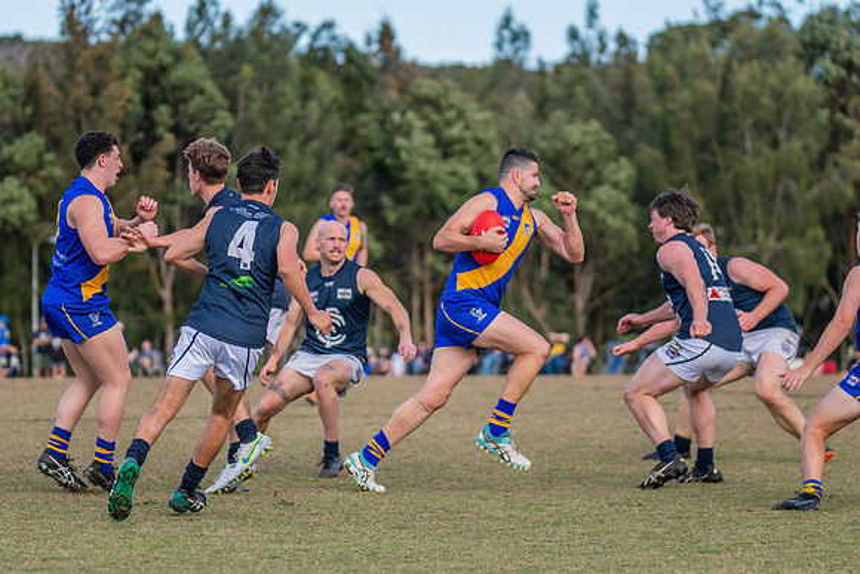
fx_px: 4500
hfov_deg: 10.9
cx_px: 384
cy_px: 311
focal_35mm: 188
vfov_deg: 7.3
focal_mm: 170
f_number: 4
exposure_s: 1/2000
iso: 800
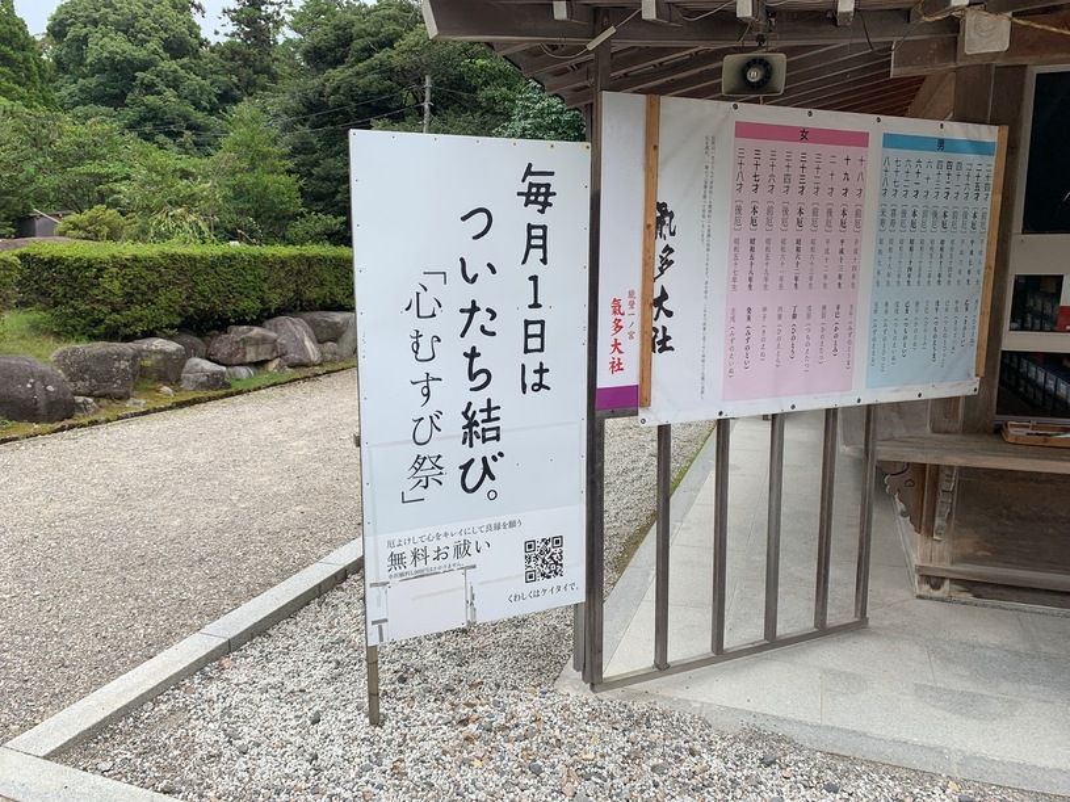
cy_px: 401
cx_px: 535
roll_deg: +0.9
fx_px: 804
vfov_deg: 53.1
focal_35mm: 26
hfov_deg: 67.3
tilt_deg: -12.9
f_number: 1.8
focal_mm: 4.25
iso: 25
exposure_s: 1/936
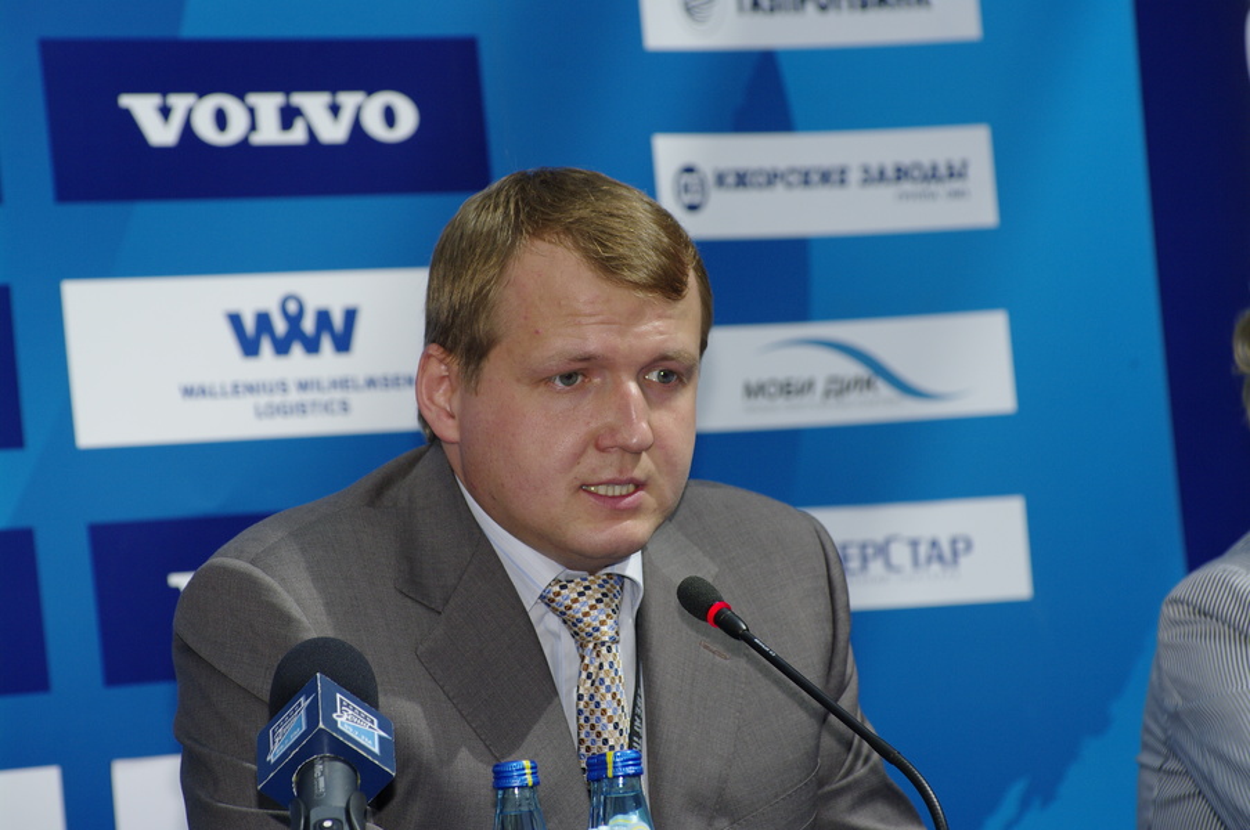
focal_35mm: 202
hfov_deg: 10.2
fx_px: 7024
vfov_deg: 6.8
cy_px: 415
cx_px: 625
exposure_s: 1/160
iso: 320
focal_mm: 135
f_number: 5.6
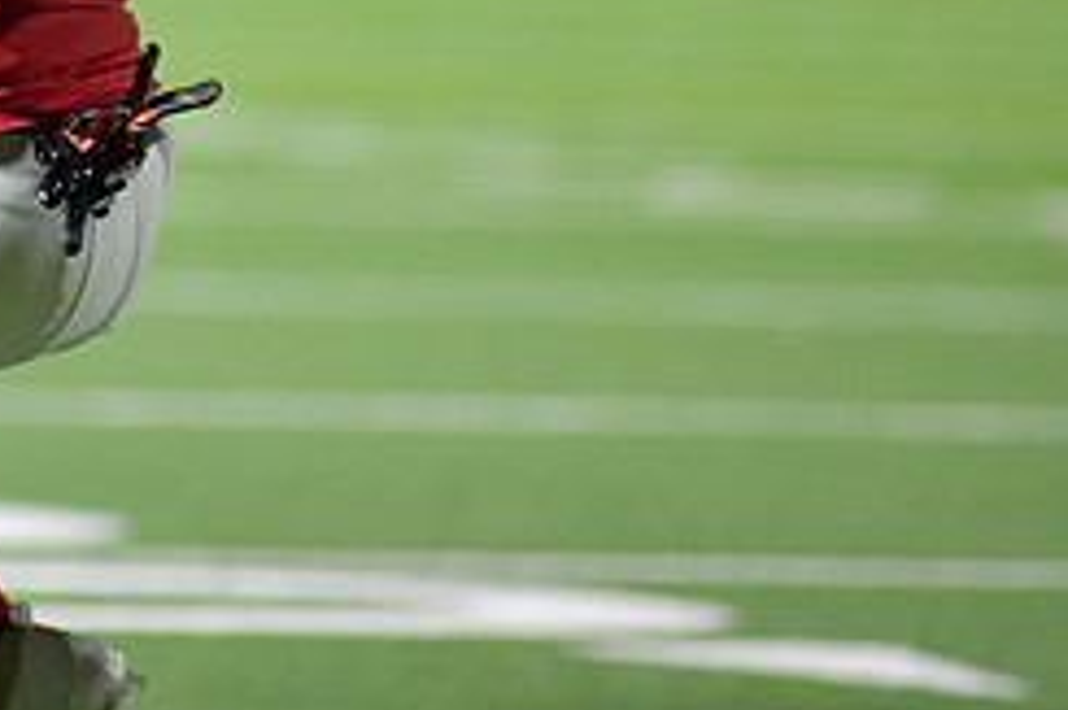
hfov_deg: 2.9
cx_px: -131
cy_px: 20
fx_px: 21078
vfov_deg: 1.9
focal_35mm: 711
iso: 8000
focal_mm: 300
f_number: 4
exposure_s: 1/1250
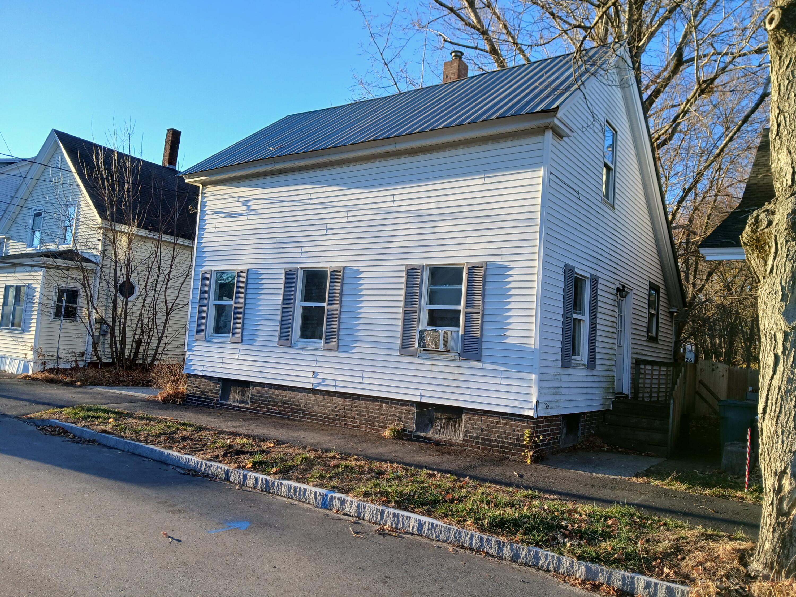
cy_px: 298
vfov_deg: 53.1
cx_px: 398
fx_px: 598
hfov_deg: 67.3
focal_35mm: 26
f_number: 1.8
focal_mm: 3.98
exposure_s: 1/159
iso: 20
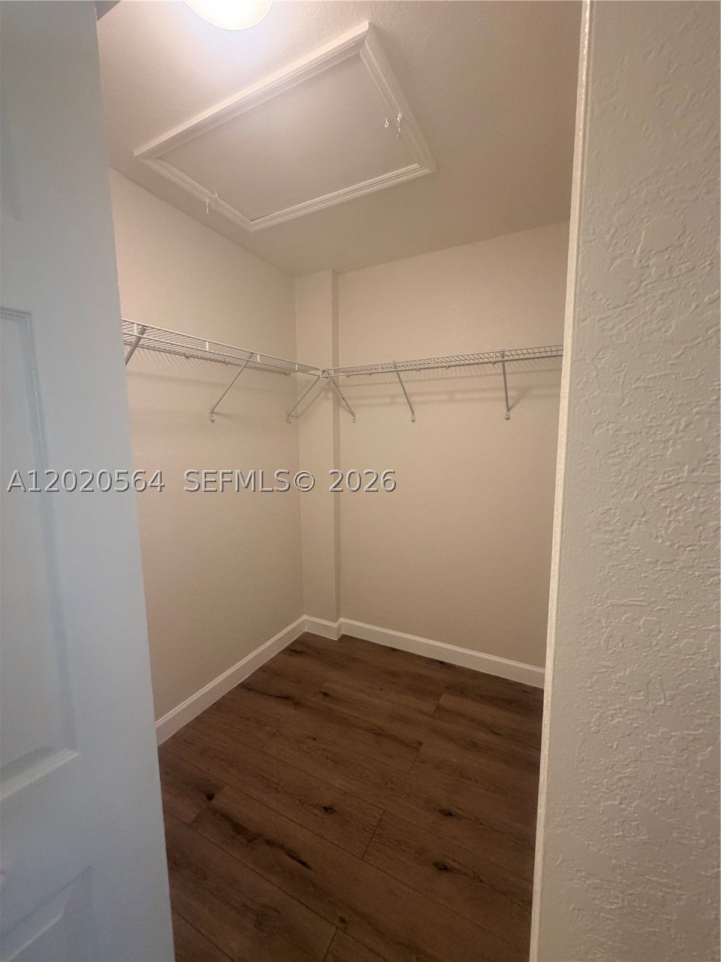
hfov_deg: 85.7
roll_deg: +0.1
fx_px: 389
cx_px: 360
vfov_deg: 102.1
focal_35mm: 14
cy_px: 481
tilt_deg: -7.4
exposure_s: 1/60
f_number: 2.2
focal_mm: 2.22
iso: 200
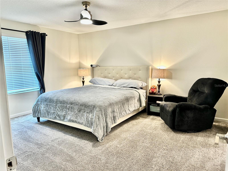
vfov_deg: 56.8
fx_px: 158
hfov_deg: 71.6
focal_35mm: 24
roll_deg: +1.2
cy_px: 86
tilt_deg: -7.9
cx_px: 114
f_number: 1.78
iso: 250
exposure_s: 1/60
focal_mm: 6.86
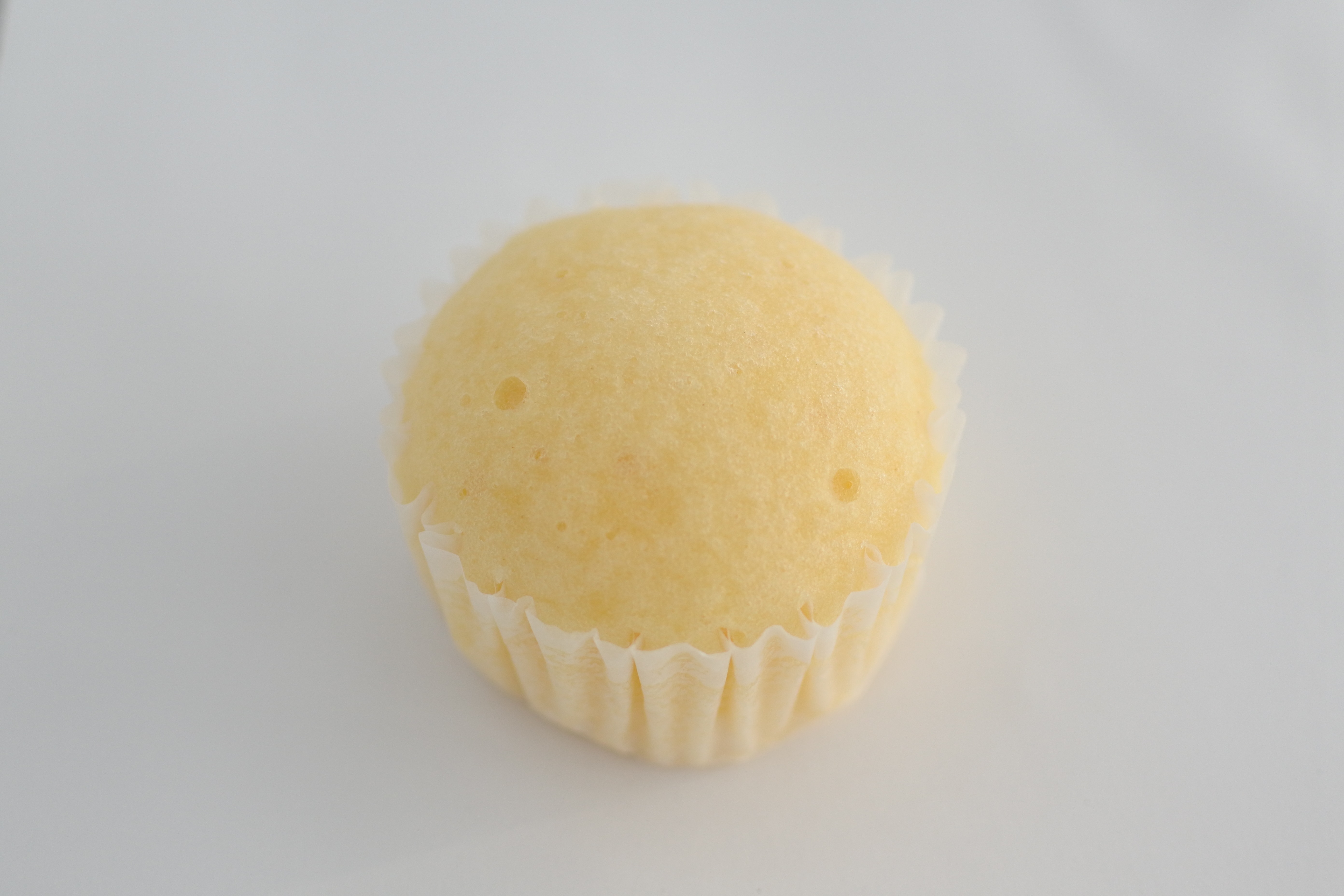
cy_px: 448
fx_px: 1829
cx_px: 672
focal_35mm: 49
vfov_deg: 27.5
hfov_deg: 40.3
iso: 200
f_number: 2
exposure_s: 1/500
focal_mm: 18.5
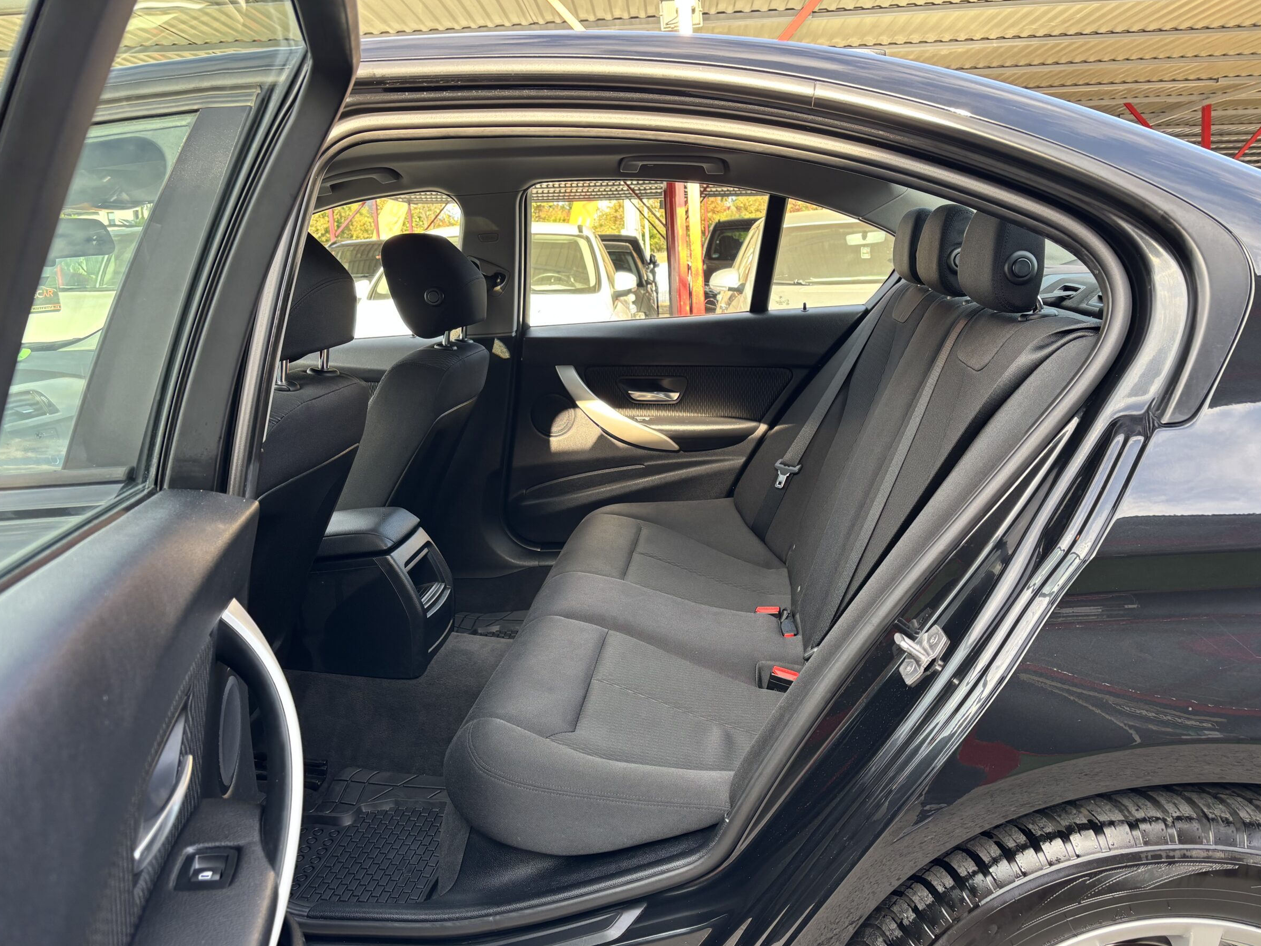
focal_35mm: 28
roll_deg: +3.1
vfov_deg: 49.7
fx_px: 1020
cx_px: 605
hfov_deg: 63.4
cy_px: 500
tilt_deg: -9.7
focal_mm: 5.96
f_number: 1.6
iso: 50
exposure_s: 1/121
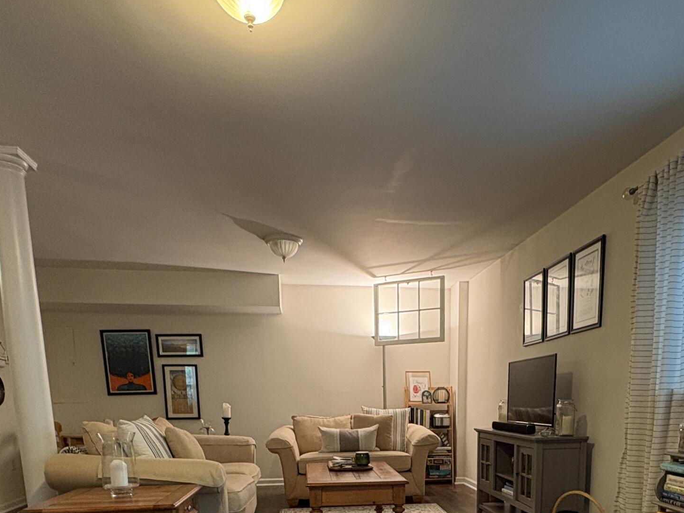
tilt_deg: -9.8
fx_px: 573
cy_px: 498
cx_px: 396
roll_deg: +0.7
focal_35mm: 29
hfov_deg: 61.3
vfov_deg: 42.5
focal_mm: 2.22
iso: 250
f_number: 2.2
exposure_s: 1/60
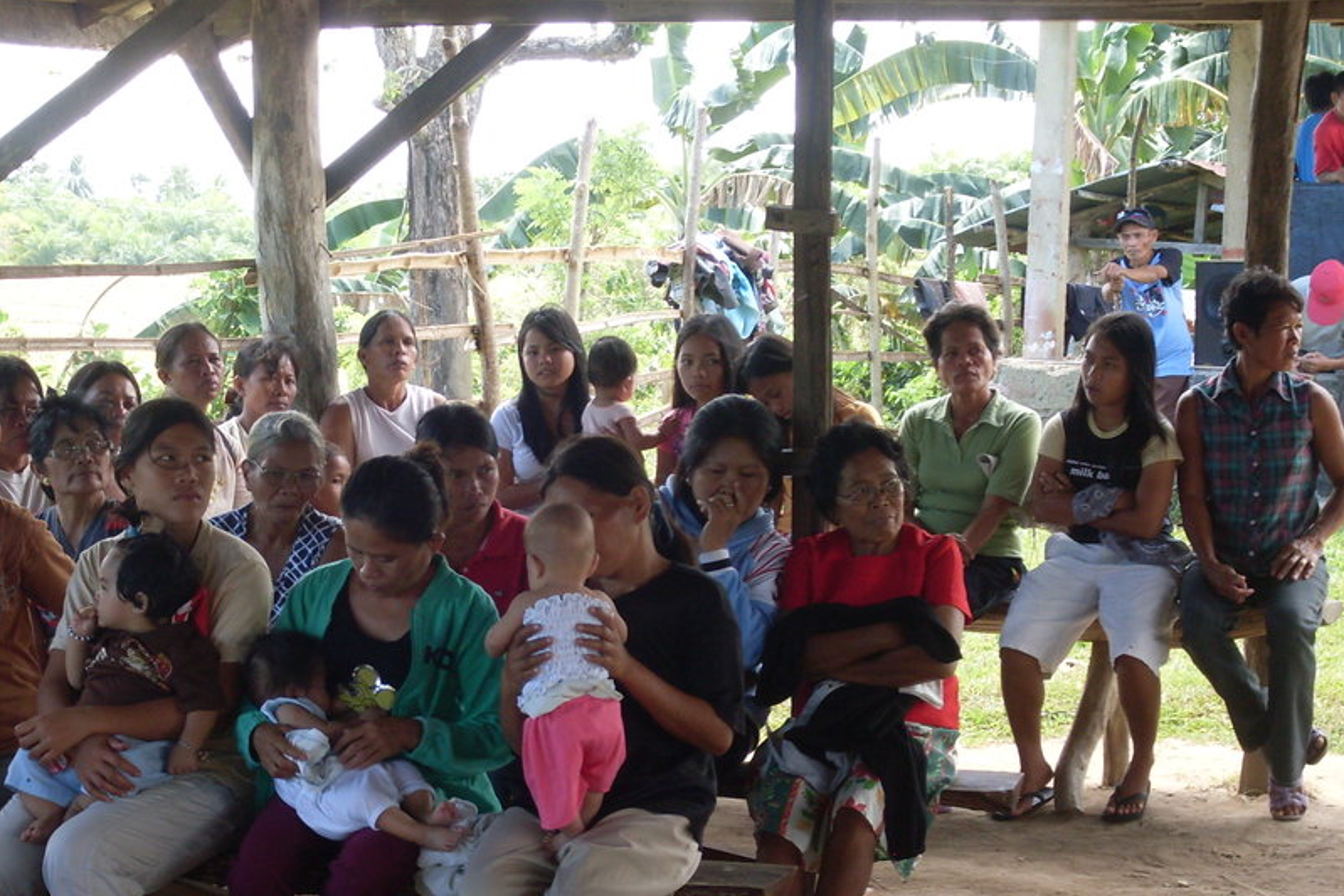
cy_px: 573
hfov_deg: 18.9
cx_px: 496
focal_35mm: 108
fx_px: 4032
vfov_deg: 12.7
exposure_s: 1/90
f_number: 4
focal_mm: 13.5
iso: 100
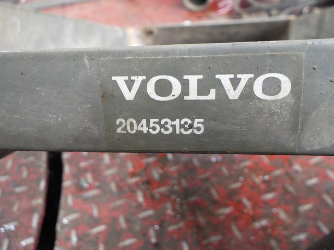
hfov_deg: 60.0
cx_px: 167
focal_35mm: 30
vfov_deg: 46.8
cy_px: 125
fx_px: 289
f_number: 3.3
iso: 360
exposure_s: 1/30
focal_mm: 4.1
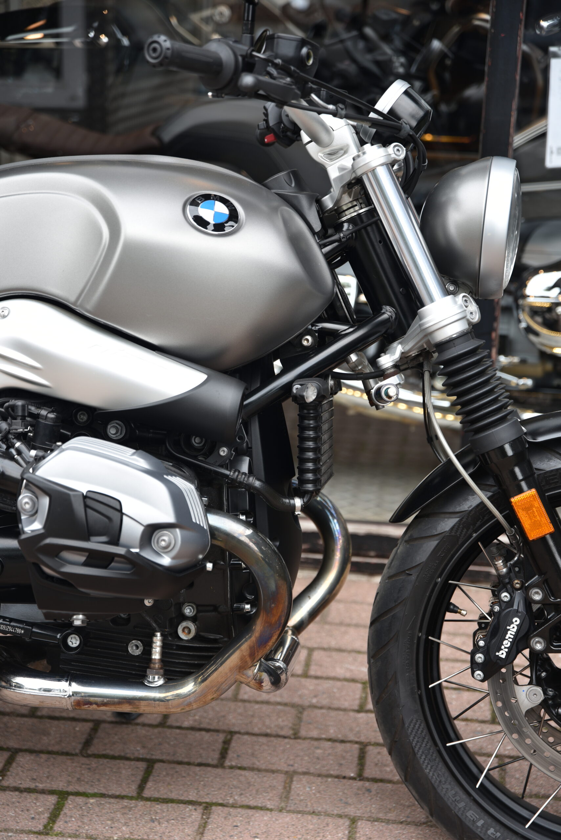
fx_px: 1635
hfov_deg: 19.5
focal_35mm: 70
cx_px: 280
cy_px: 420
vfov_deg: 28.8
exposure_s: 1/60
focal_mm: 70
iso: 100
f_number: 3.5
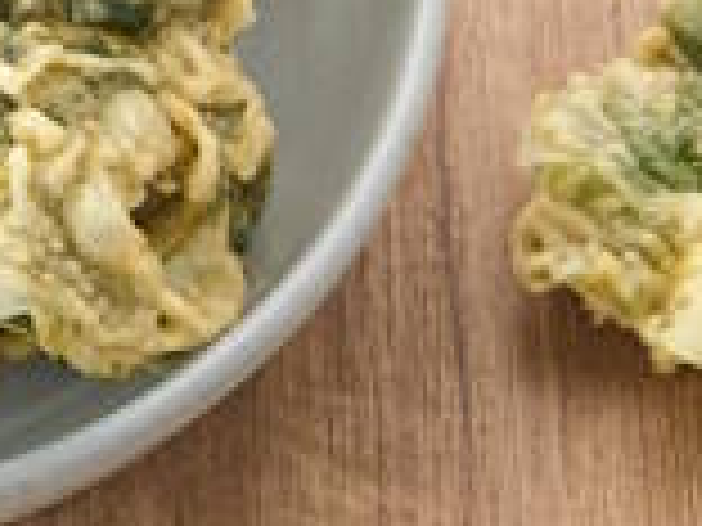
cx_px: -207
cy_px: -121
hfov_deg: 6.4
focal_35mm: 307
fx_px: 6226
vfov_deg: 4.8
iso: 400
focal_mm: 55
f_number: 11
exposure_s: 1/100
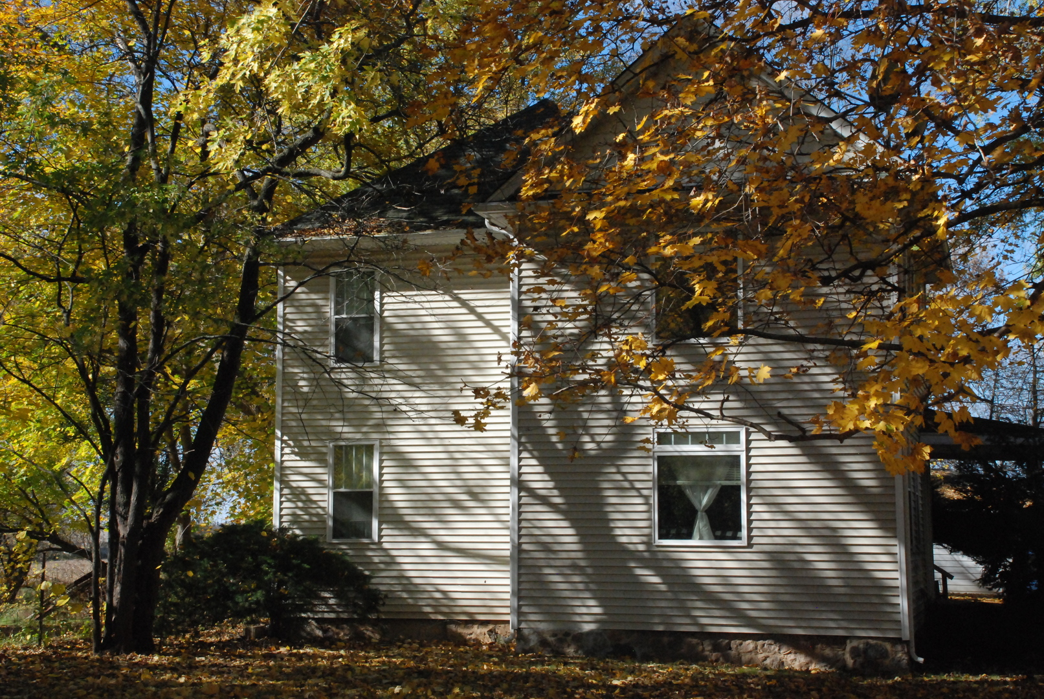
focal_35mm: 57
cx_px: 522
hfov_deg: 35.0
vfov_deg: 23.8
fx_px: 1655
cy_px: 350
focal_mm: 38
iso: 1600
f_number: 13
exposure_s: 1/640
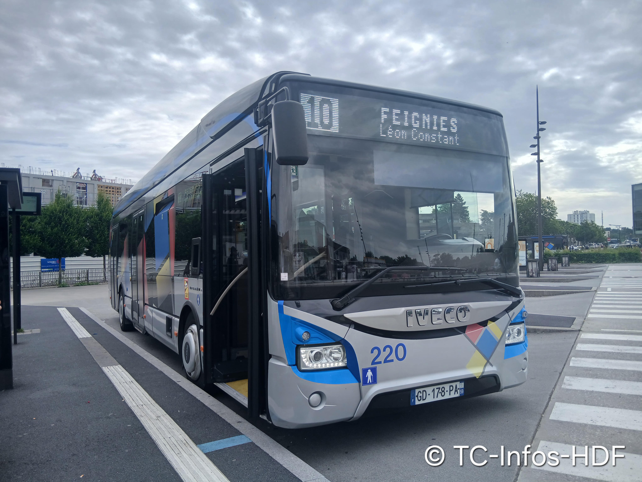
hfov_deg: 67.3
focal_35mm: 26
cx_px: 321
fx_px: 482
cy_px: 241
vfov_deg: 53.1
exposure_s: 1/385
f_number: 1.8
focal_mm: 3.98
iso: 20
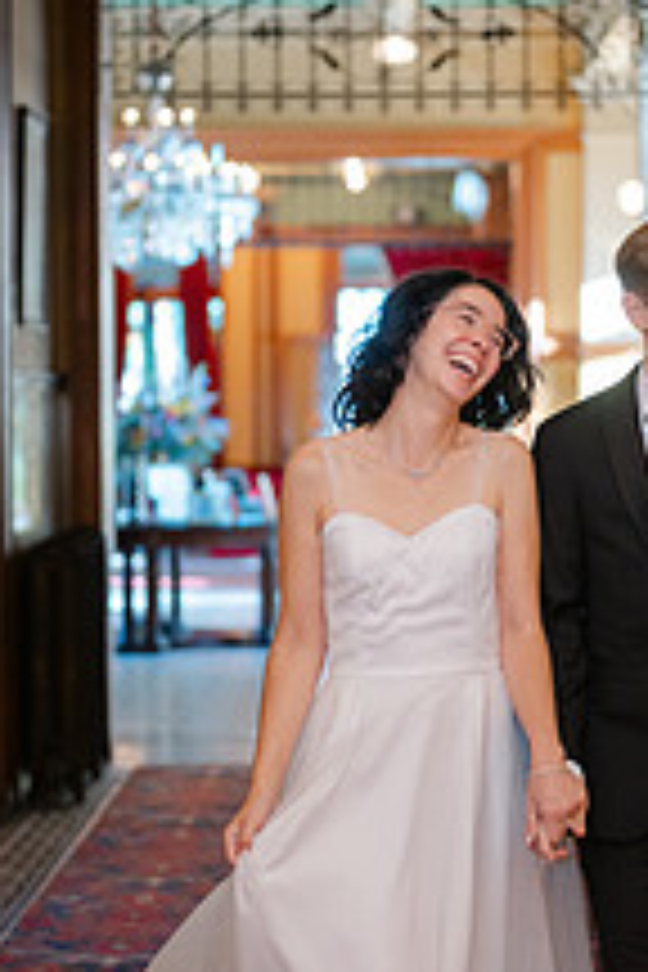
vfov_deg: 19.6
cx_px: 436
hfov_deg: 13.1
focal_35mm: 104
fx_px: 2808
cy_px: 504
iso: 320
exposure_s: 1/100
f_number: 1.8
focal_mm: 50
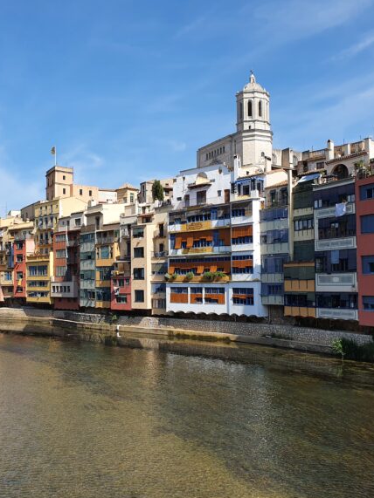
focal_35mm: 35
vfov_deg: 52.6
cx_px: 133
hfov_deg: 40.3
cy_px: 250
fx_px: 504
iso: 50
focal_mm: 4.32
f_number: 2.4
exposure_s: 1/1504
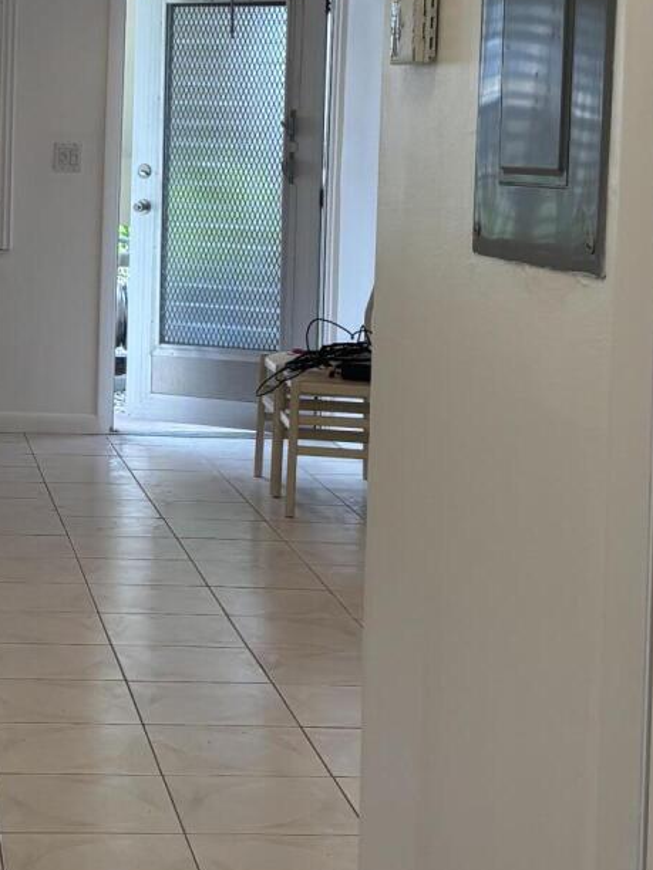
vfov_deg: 22.7
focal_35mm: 85
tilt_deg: -1.2
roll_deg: -3.5
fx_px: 2138
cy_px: 175
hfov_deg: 17.1
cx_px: 57
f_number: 1.6
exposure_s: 1/120
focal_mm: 5.96
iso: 64
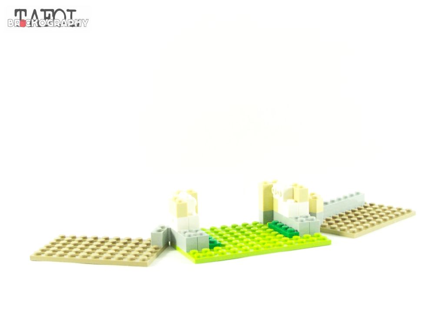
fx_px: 861
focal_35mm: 67
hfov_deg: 29.0
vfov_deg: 21.9
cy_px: 167
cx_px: 222
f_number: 3.6
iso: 400
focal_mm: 11.1
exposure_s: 1/60
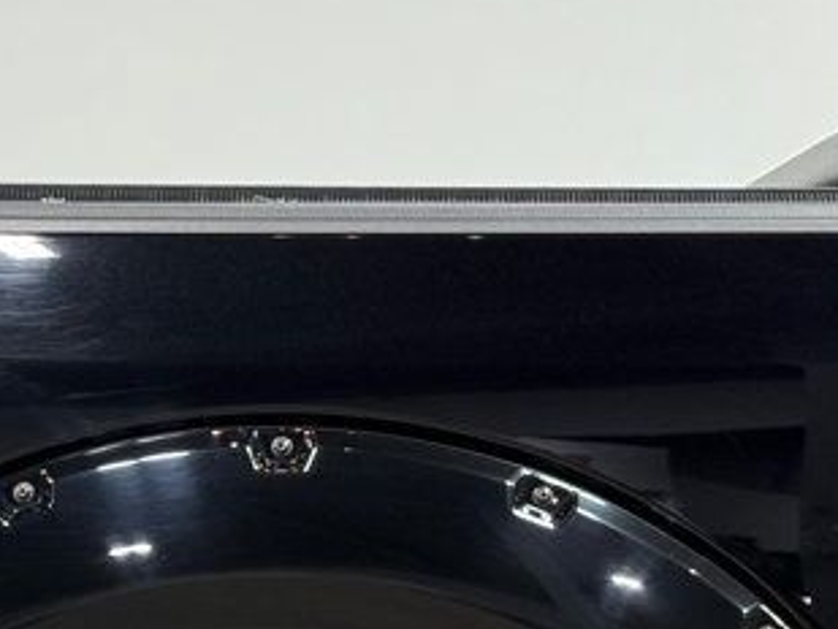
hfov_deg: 12.3
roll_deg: +0.2
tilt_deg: -6.0
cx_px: 84
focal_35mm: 159
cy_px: 892
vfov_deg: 9.1
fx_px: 3851
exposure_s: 1/122
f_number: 1.78
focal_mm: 6.76
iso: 80
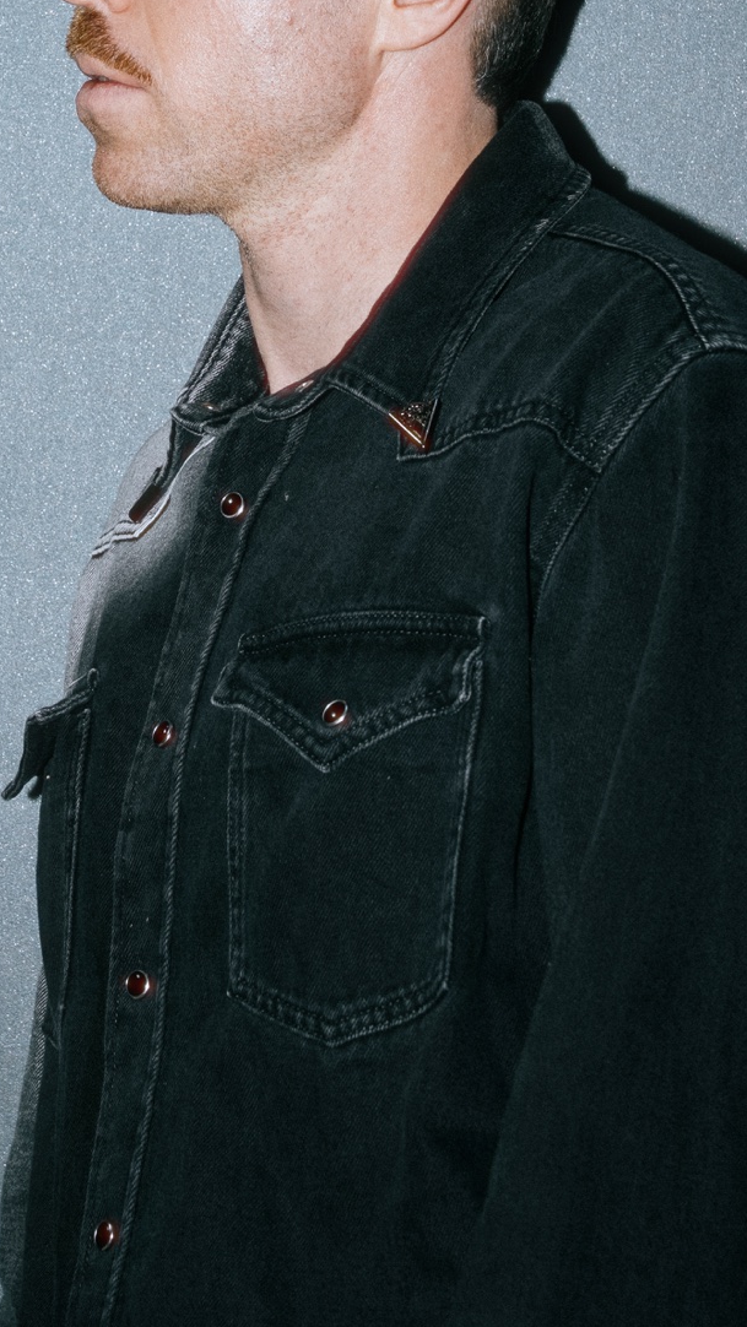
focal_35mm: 122
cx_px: 357
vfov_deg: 17.5
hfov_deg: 9.9
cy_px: 412
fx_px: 4294
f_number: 8
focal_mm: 70
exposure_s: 1/160
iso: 500
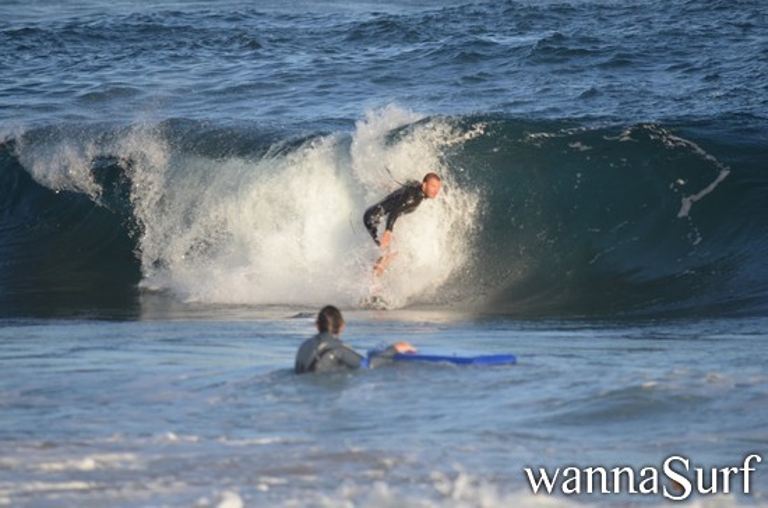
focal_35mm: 450
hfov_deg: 4.6
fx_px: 9578
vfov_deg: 3.0
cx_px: 384
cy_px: 254
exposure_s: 1/1250
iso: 400
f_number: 5.6
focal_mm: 300
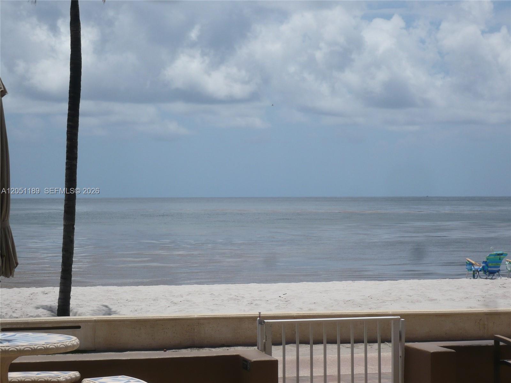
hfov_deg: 19.6
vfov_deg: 14.8
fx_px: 1476
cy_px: 192
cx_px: 256
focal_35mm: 100
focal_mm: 16.4
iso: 100
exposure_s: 1/125
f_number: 16
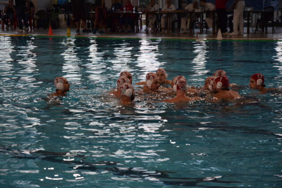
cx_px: 141
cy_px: 94
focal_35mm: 112
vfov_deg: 12.2
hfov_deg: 18.2
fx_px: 881
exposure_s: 1/125
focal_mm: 75
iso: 1000
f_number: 5.3
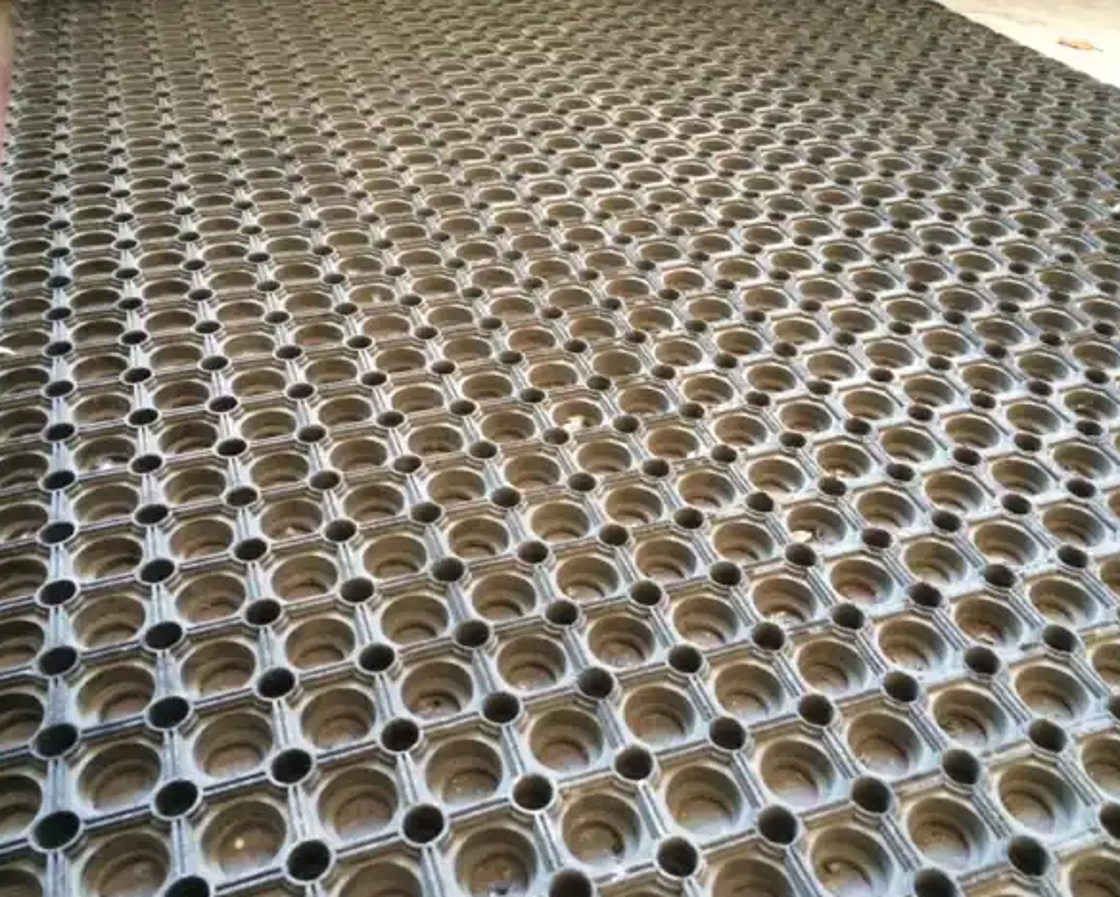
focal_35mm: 31
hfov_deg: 57.1
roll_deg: -3.6
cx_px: 579
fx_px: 1028
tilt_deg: -40.9
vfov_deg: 47.2
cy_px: 458
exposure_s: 1/30
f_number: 2.2
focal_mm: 4.15
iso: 250
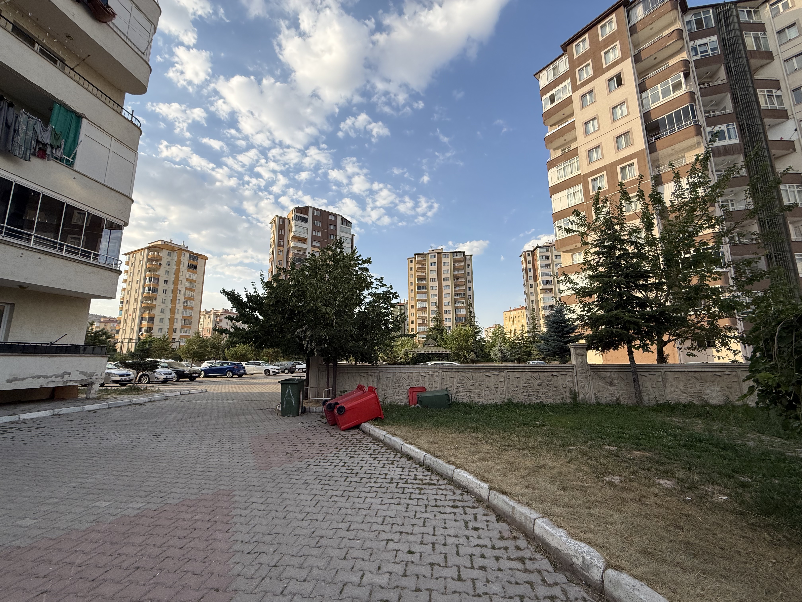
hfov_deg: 102.1
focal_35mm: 14
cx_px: 401
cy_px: 301
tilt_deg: +11.0
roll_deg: +0.8
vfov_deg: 85.7
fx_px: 324
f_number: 2.2
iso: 50
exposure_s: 1/830
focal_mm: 2.22
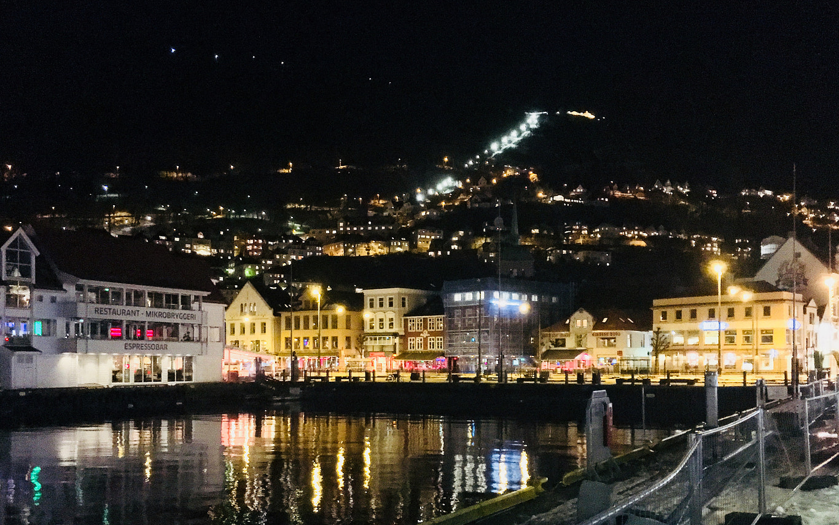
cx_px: 418
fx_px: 823
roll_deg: -0.7
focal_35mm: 36
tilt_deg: +0.9
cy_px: 353
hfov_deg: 54.0
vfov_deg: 35.0
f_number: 2.2
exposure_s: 1/17
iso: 1600
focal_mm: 4.15
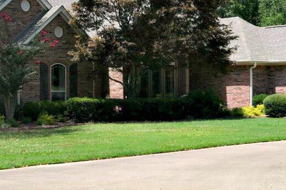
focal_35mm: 87
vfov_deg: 15.7
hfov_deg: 23.0
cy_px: 63
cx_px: 52
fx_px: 691
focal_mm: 22
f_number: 9
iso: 160
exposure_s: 1/320
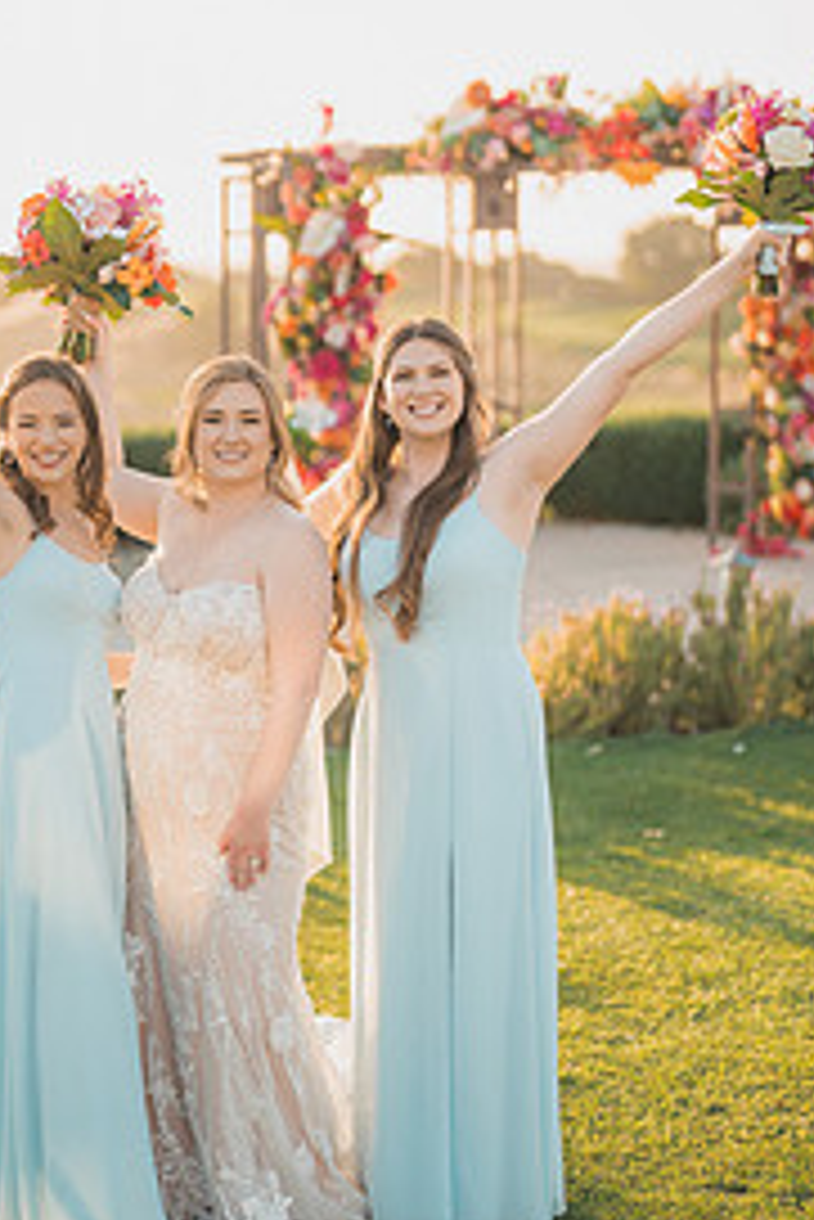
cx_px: 328
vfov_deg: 24.5
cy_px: 558
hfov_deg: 16.5
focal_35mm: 83
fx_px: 2811
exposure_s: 1/3200
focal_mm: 50
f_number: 1.2
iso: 200
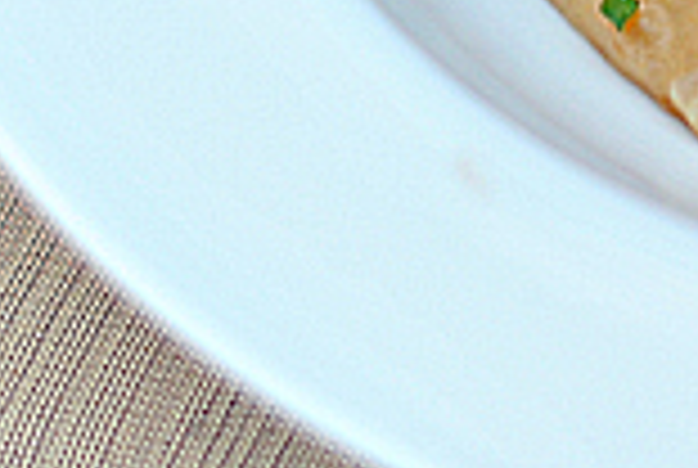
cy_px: -410
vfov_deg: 4.6
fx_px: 5789
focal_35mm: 298
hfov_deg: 6.9
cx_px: 669
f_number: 2
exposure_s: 1/100
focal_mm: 50
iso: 100
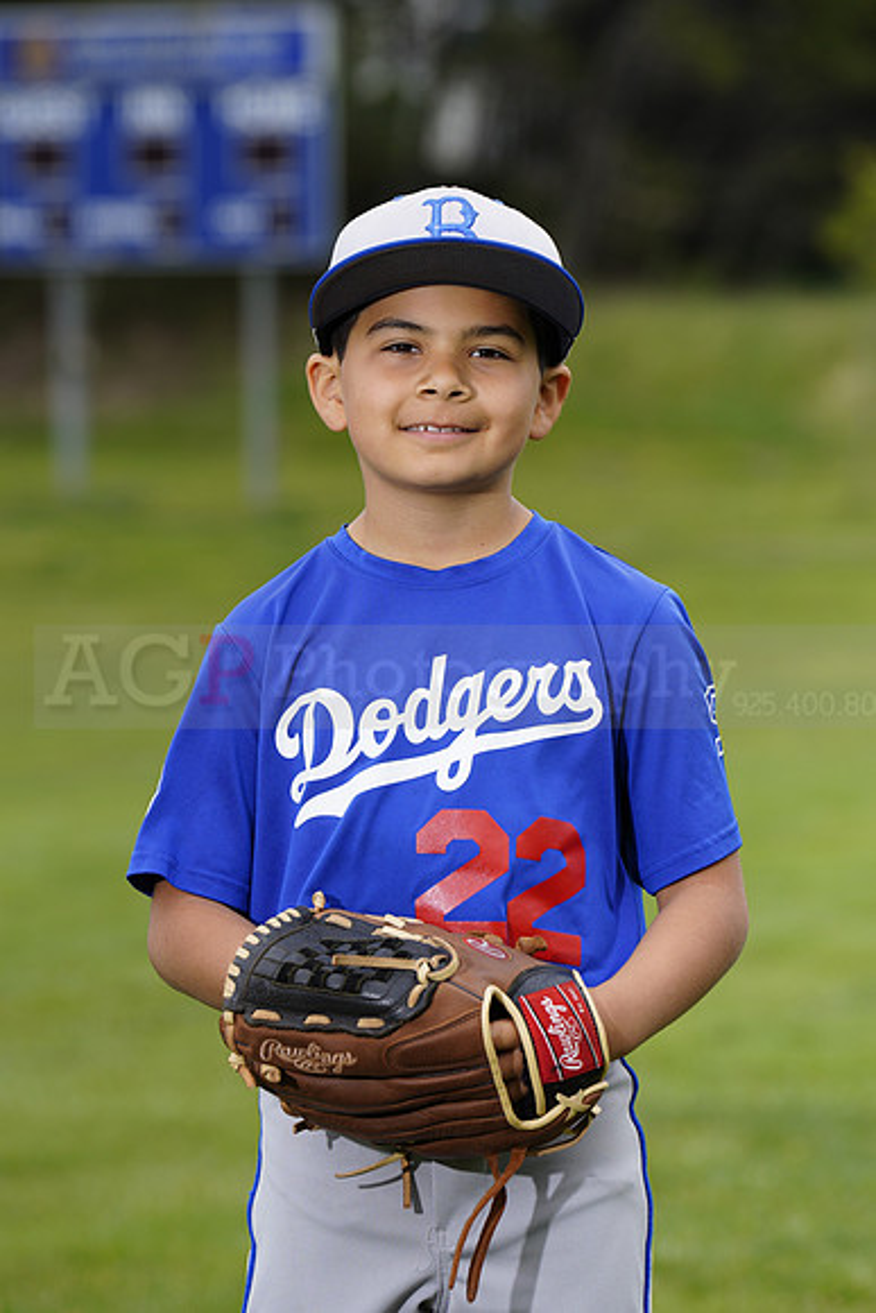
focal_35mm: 200
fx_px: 7295
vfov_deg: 10.3
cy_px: 656
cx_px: 438
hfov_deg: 6.9
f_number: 6.3
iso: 100
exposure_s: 1/250
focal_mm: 200
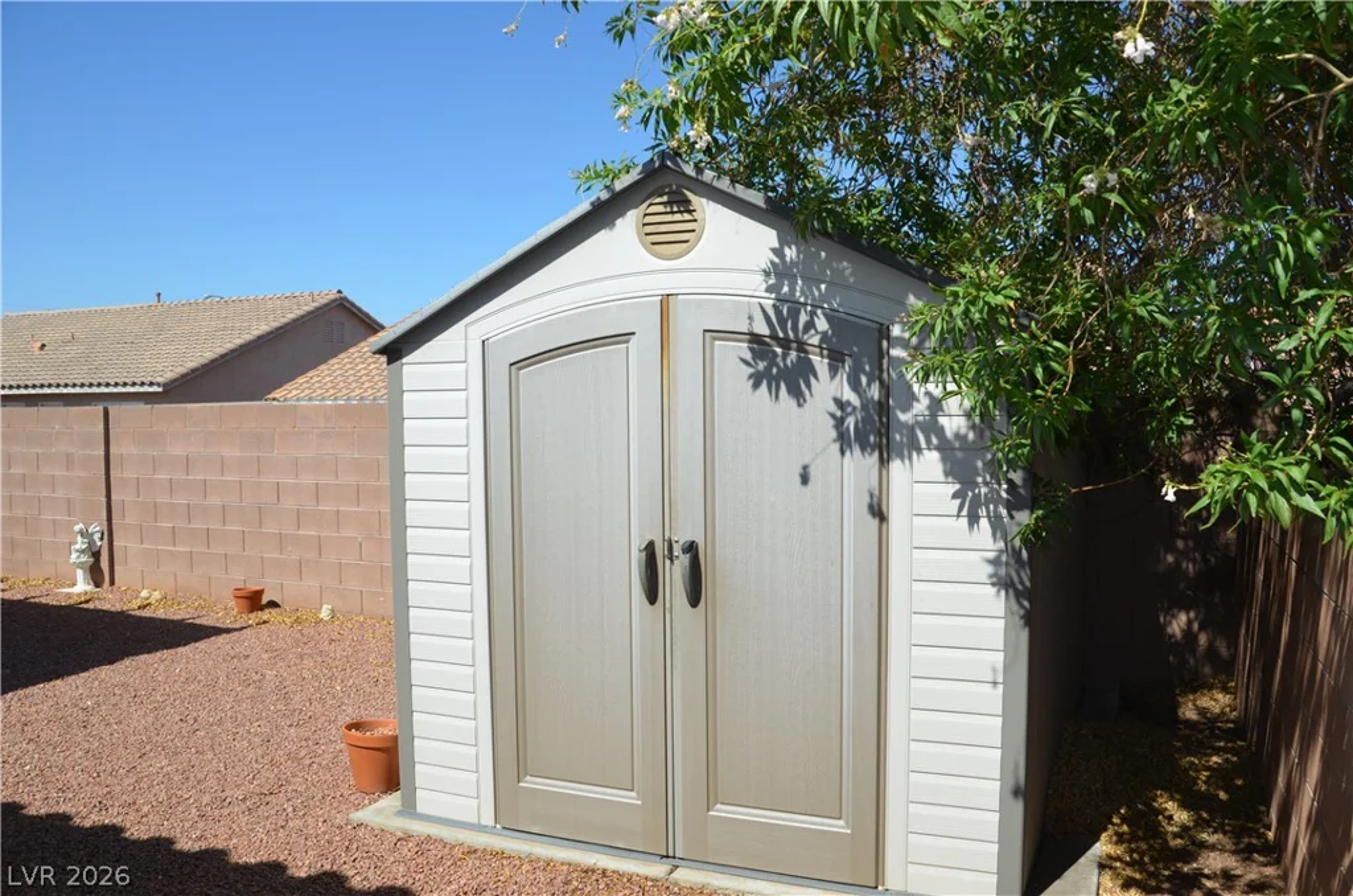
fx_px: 1125
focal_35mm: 30
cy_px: 448
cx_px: 676
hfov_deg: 62.0
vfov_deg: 43.4
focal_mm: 20
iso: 100
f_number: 9
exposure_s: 1/320
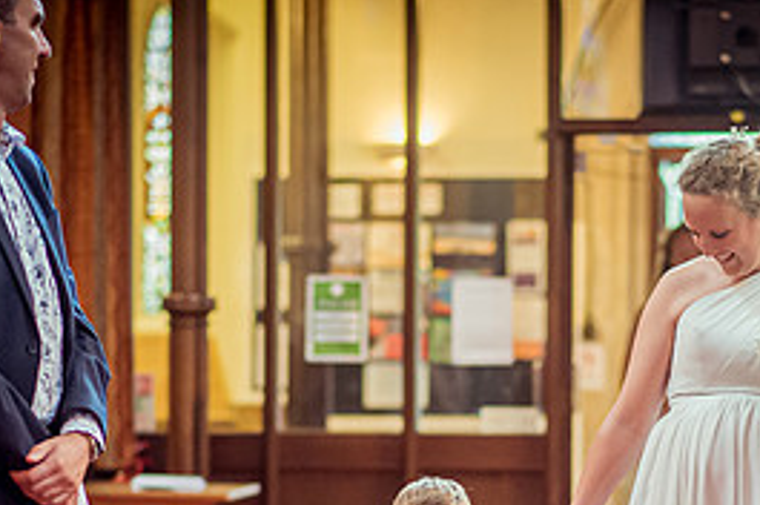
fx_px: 3922
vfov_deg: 7.3
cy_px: 542
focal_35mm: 186
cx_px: 493
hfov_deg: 11.1
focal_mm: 85
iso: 6400
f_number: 2.2
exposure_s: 1/500
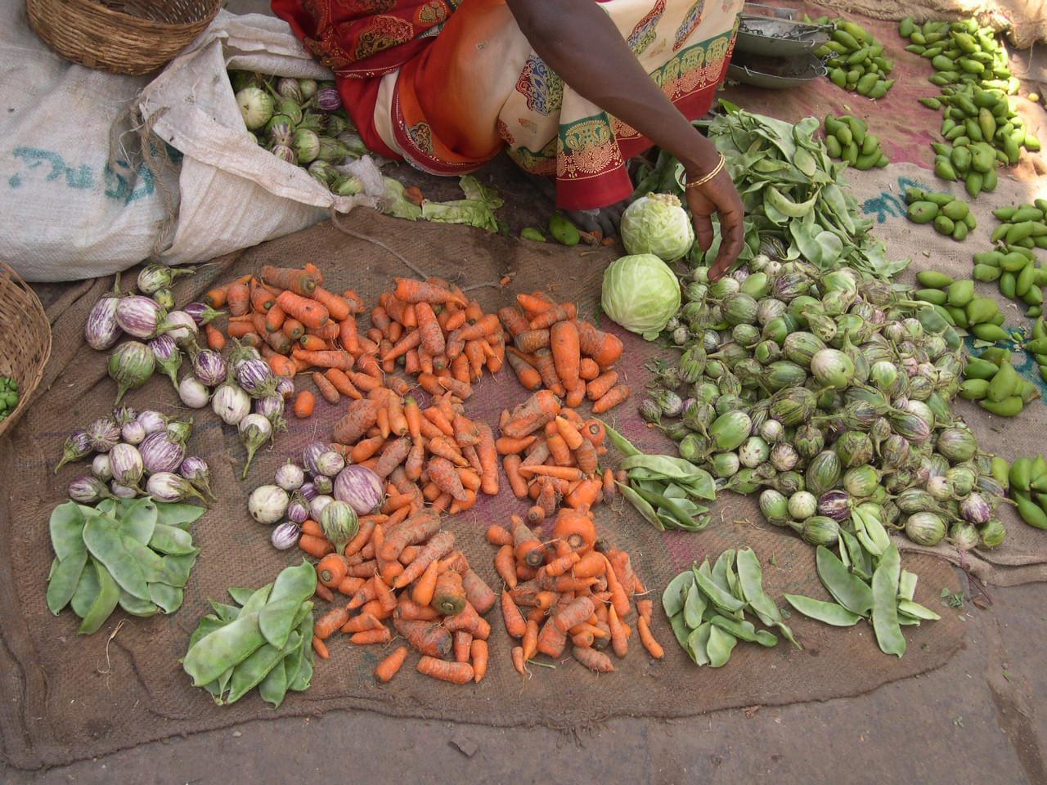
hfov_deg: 40.4
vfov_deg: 30.9
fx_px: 1422
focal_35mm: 47
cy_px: 392
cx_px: 524
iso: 100
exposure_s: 1/217
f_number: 3.1
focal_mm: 10.1
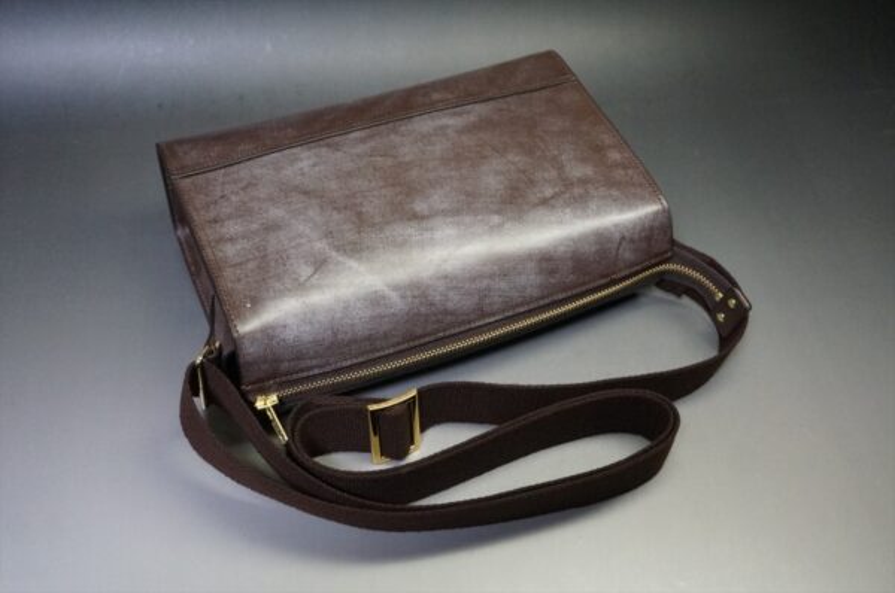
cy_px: 296
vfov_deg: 35.4
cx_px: 448
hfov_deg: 51.4
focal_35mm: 38
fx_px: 931
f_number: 4.5
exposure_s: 1/160
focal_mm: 25
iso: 3200
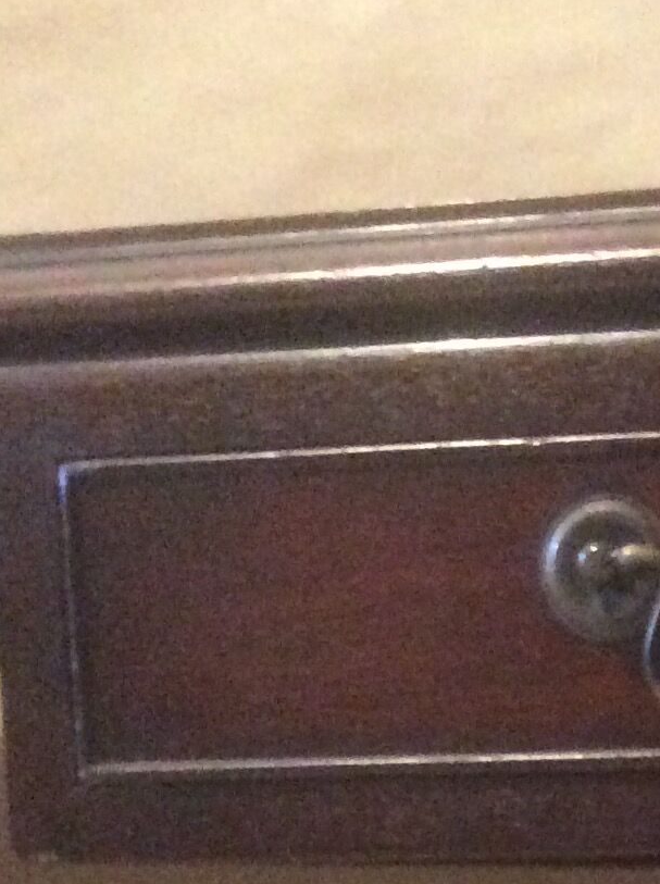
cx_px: 790
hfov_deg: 14.0
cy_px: 1268
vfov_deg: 17.6
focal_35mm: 102
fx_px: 2601
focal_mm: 3.3
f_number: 2.4
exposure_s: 1/15
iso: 500
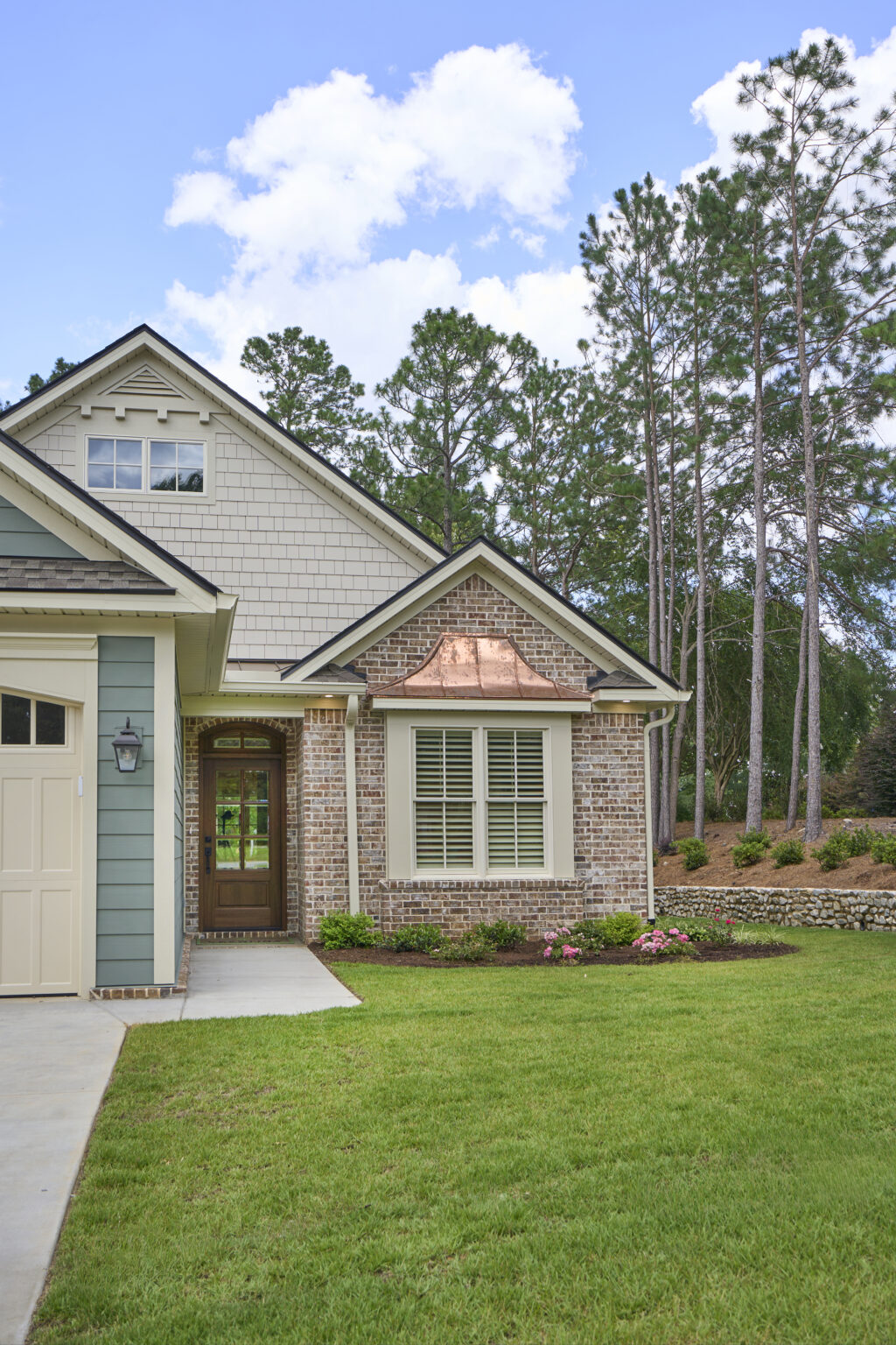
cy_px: 672
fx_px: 1232
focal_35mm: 33
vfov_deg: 57.2
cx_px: 448
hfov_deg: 40.0
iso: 100
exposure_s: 1/100
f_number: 8
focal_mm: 33
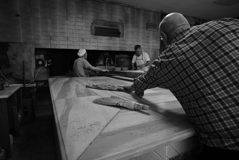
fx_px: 133
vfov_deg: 61.9
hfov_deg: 84.0
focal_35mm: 20
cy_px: 80
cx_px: 120
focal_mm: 20
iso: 800
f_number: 5
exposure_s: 1/100
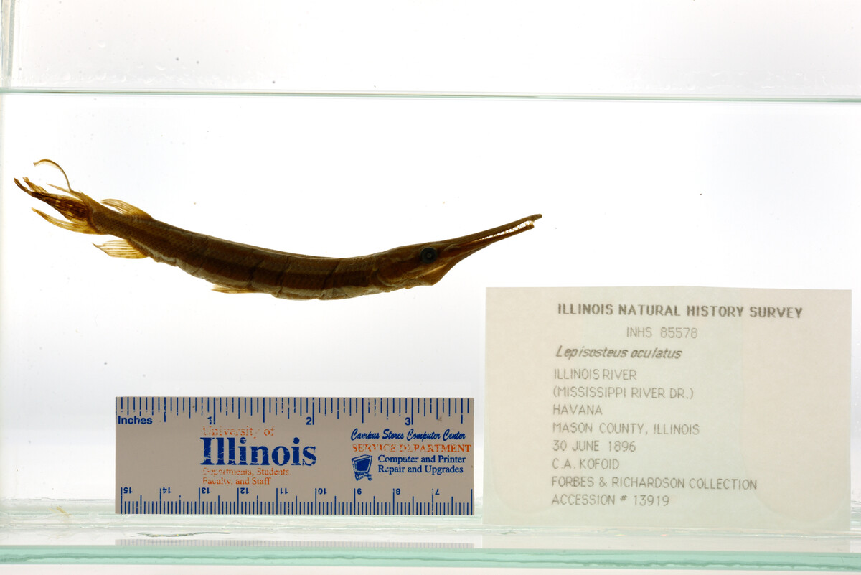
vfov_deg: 22.6
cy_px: 288
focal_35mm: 60
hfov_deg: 33.4
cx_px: 430
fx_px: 1435
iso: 100
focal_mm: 60
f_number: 20
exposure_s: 1/40
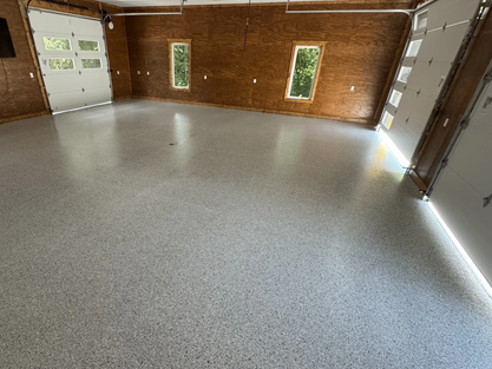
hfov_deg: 87.1
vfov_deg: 71.6
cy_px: 191
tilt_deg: -29.4
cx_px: 208
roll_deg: -2.1
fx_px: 256
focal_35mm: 18
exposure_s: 1/99
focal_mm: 2.22
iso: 320
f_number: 2.2
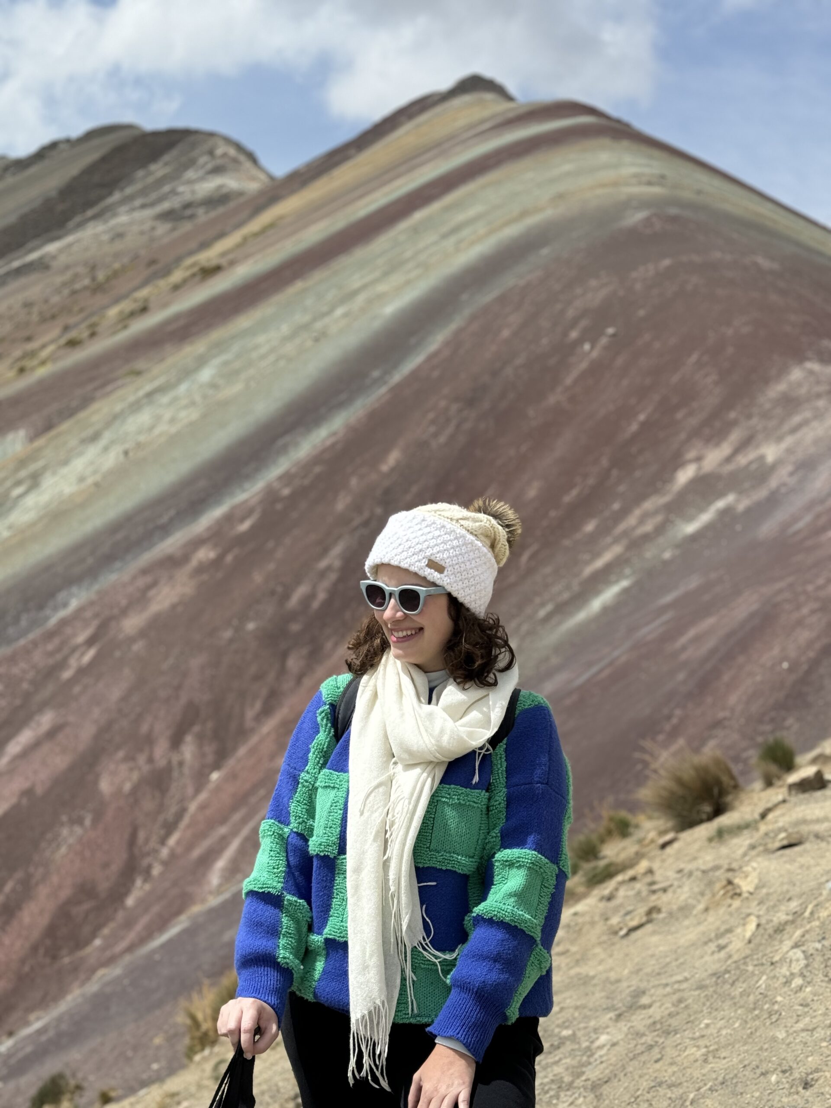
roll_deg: -2.2
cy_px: 554
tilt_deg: -1.8
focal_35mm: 48
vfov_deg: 39.7
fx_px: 1536
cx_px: 416
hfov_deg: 30.3
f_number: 1.78
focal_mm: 6.76
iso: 80
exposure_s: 1/7092
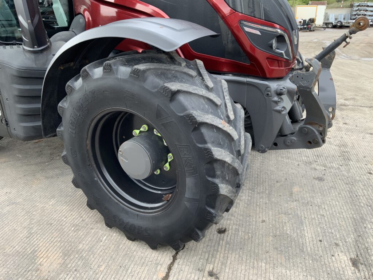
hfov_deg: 61.7
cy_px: 140
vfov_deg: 48.2
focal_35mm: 29
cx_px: 186
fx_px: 312
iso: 32
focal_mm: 3
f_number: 1.8
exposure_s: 1/122
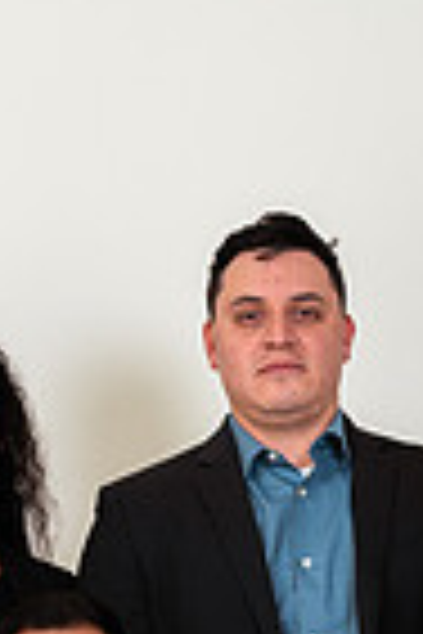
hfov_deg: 9.5
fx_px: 2538
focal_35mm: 144
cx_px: 158
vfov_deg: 13.4
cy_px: 980
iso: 200
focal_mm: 45
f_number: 6.3
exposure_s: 1/160
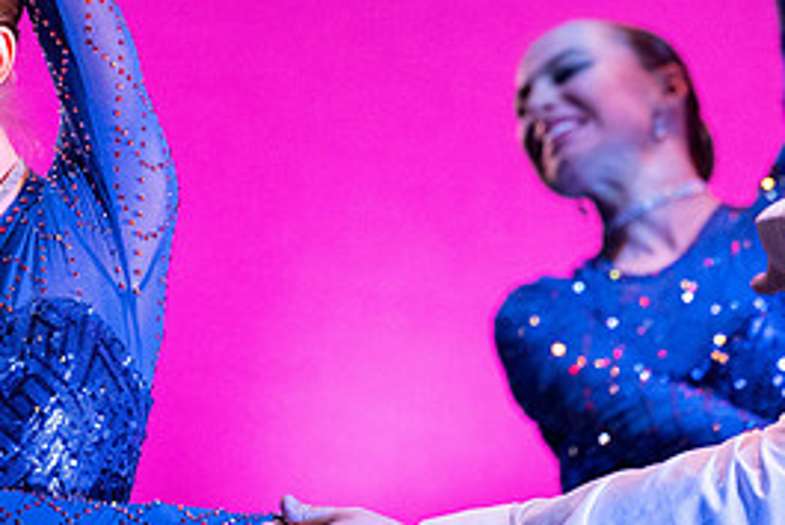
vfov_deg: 2.6
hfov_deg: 3.9
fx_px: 11410
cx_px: 130
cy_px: -209
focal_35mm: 523
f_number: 3.5
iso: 1600
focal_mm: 175
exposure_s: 1/250
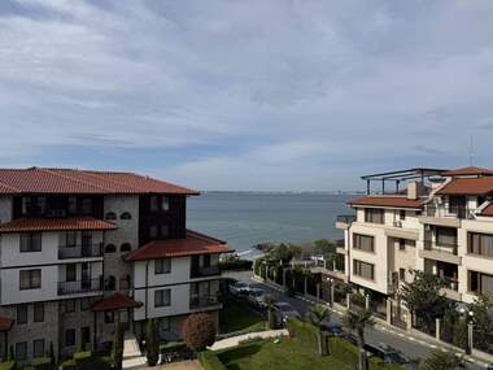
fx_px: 342
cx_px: 246
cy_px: 185
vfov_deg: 56.8
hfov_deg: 71.6
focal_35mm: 24
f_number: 1.78
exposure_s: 1/9091
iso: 80
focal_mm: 6.76
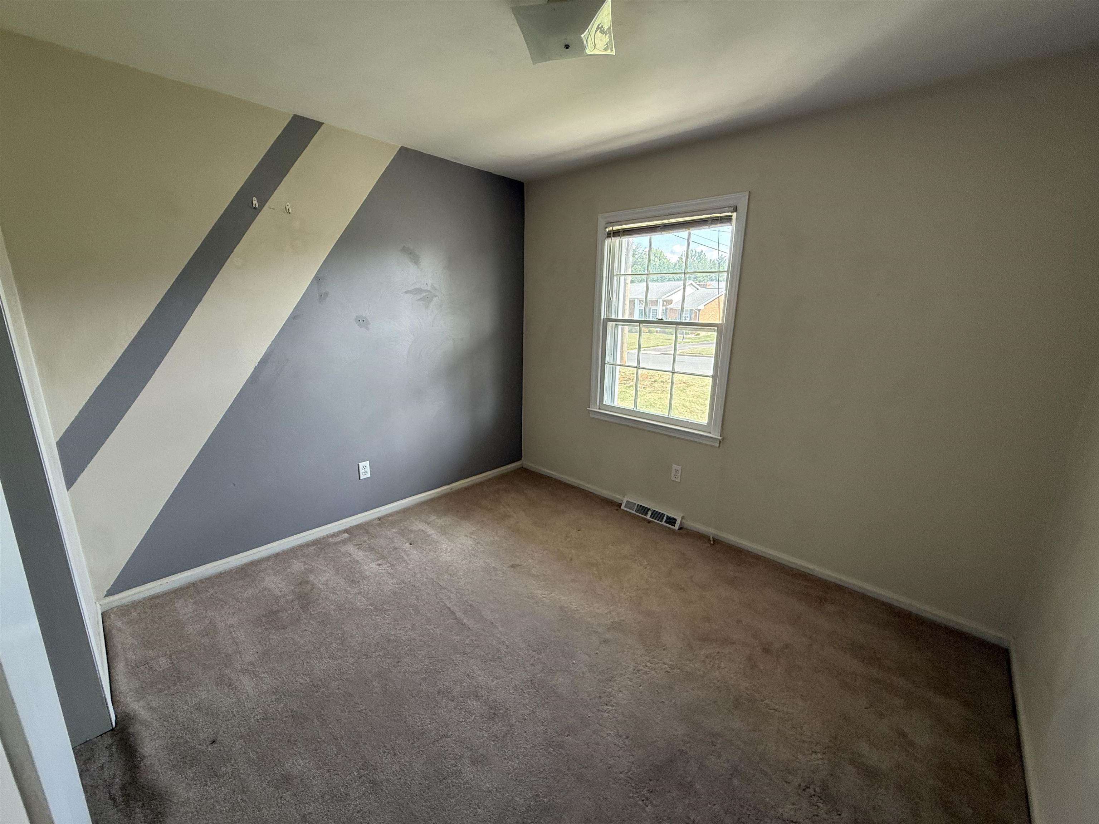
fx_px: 444
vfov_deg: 85.7
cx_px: 550
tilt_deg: -13.3
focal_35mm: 14
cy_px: 412
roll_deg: -1.3
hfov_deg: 102.1
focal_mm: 2.22
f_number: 2.2
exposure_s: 1/99
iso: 160
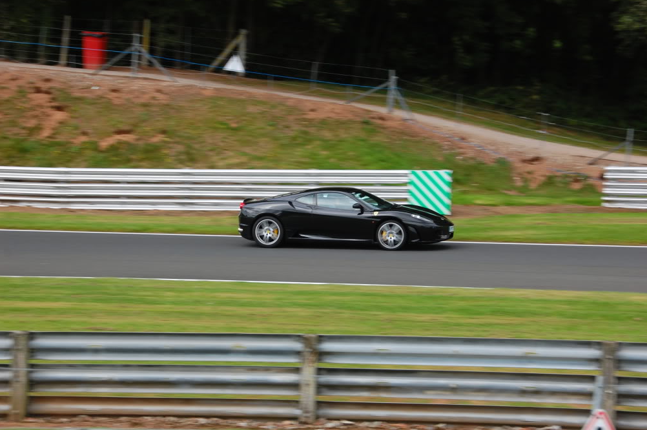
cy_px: 216
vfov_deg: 13.7
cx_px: 329
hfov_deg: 20.5
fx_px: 1787
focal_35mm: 100
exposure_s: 1/250
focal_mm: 65
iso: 200
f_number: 9
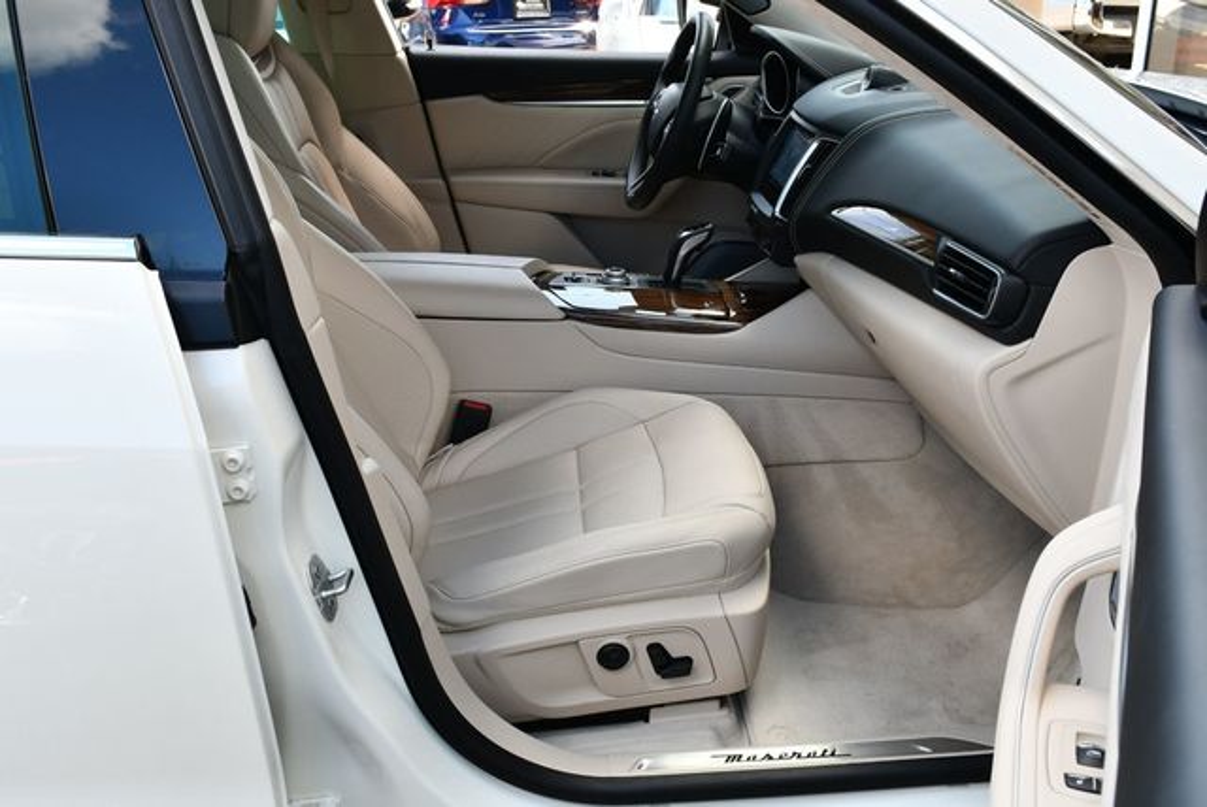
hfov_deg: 53.1
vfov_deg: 36.9
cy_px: 404
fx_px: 1208
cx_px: 604
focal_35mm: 36
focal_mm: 18
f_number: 5.6
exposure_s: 1/250
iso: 360
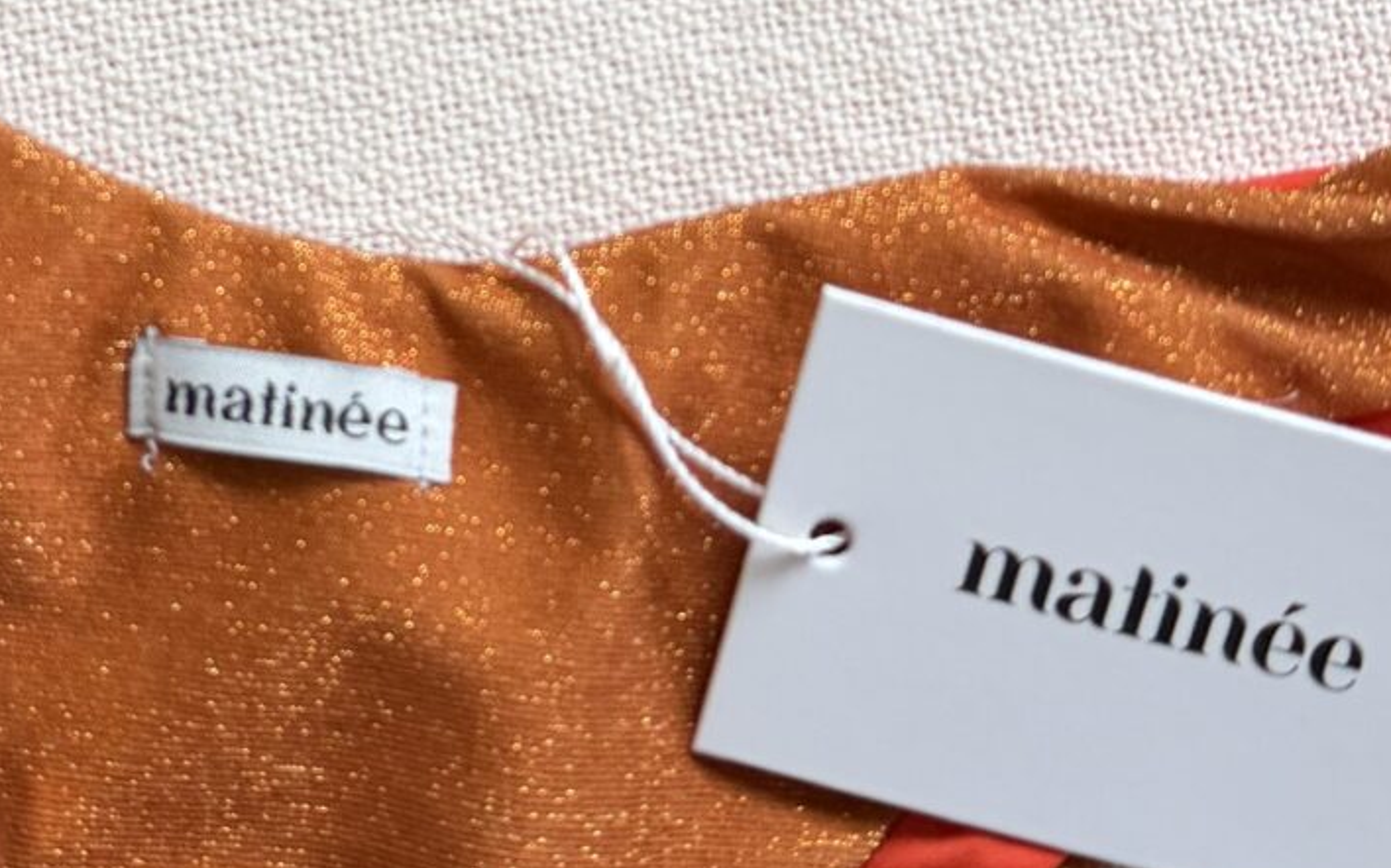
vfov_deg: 13.7
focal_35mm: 92
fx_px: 3487
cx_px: 389
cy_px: -269
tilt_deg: -81.9
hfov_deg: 22.4
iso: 160
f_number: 1.78
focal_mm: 6.76
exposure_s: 1/121
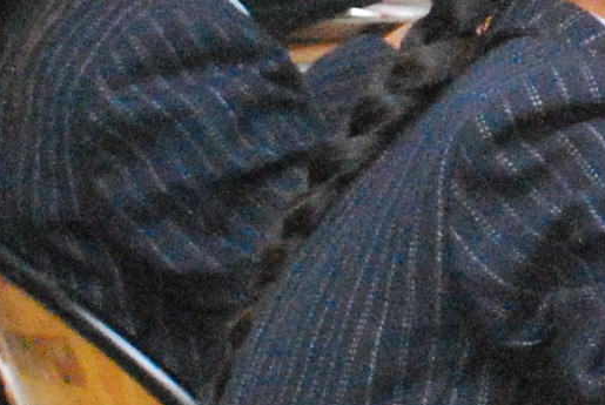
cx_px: 1444
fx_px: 7590
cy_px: 19
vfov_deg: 3.1
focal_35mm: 451
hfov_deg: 4.5
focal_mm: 40
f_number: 5.6
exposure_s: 1/160
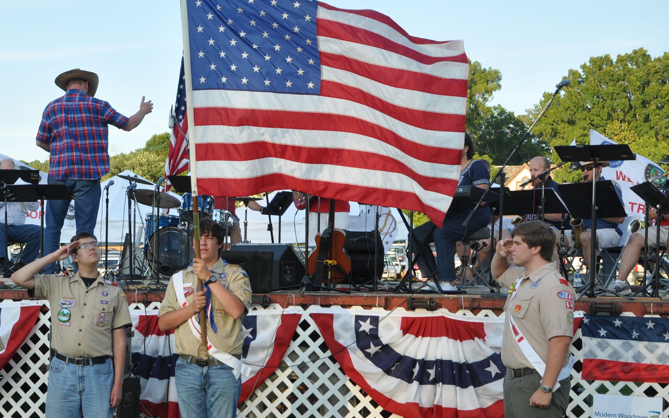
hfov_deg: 28.4
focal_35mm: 72
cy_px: 284
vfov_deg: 18.0
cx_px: 225
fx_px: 1313
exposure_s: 1/200
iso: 200
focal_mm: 32
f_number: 7.1
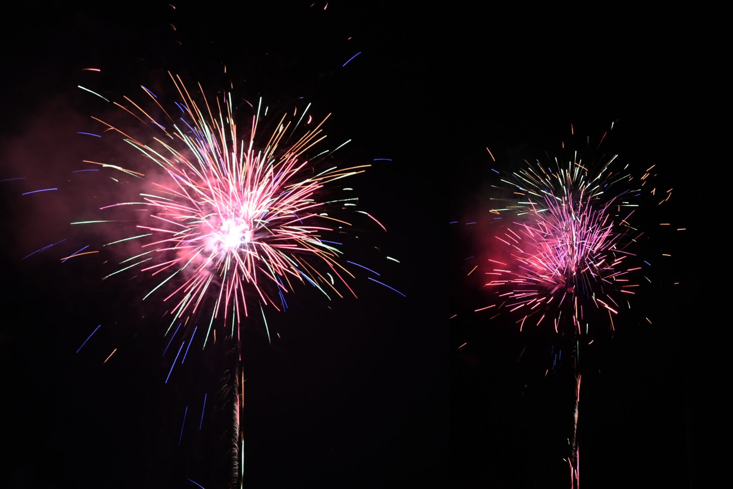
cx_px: 357
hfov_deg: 41.9
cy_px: 293
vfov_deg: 28.6
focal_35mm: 47
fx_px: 957
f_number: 8
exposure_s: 1/3
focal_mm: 35
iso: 125
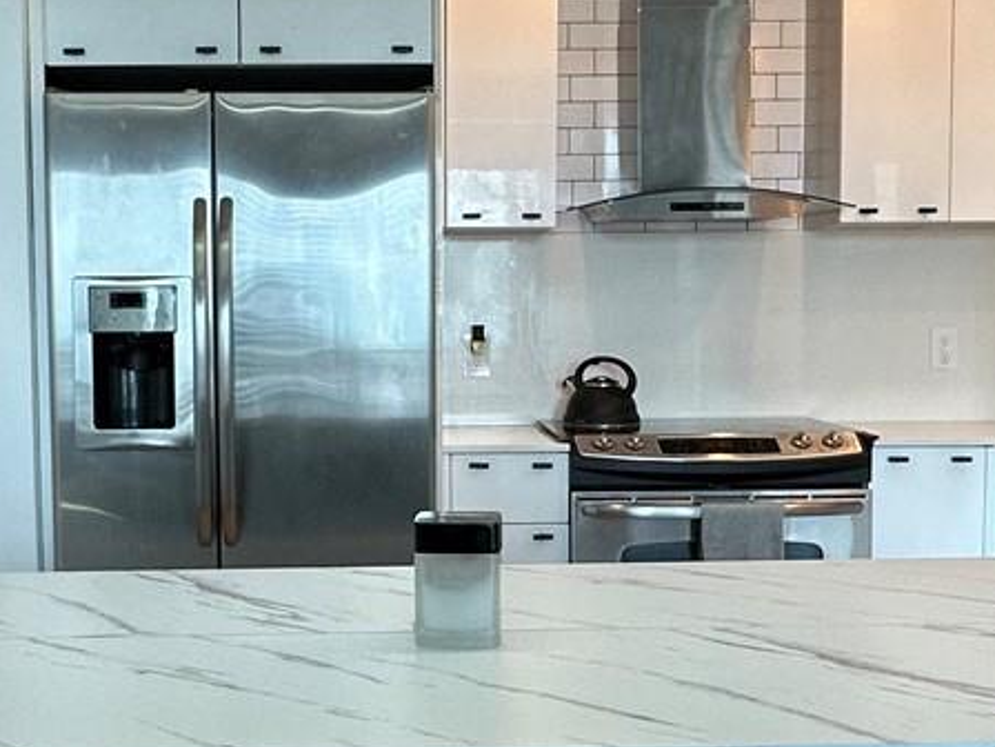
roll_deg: +0.6
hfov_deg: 38.0
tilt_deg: -3.9
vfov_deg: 29.1
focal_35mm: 50
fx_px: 1437
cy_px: 436
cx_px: 389
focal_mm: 2.22
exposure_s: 1/120
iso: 125
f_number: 2.2
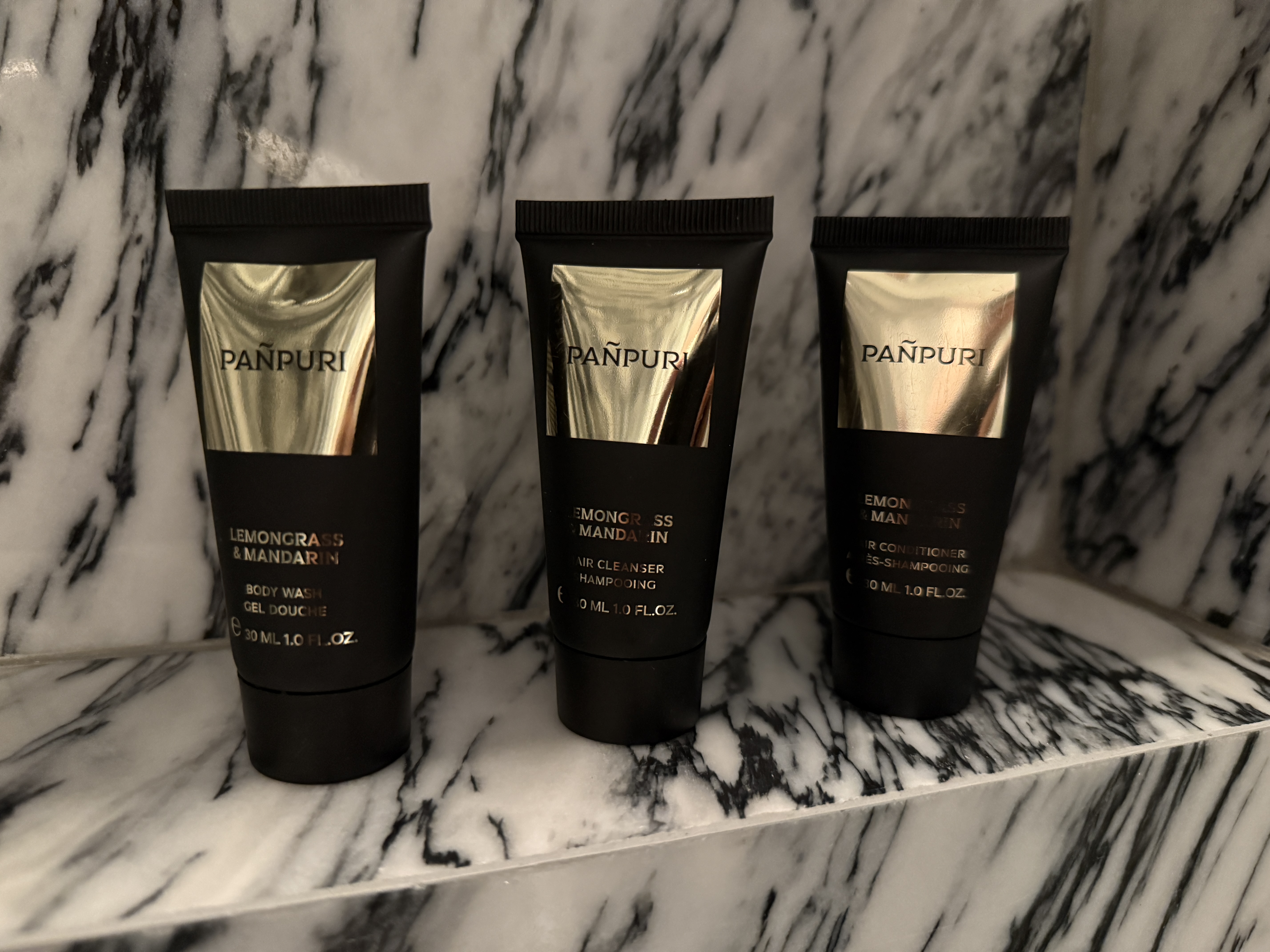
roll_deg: -0.2
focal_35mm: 24
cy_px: 476
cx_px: 635
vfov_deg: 56.8
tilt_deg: -11.0
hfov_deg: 71.6
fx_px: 881
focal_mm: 6.76
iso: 1000
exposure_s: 1/40
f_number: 1.78
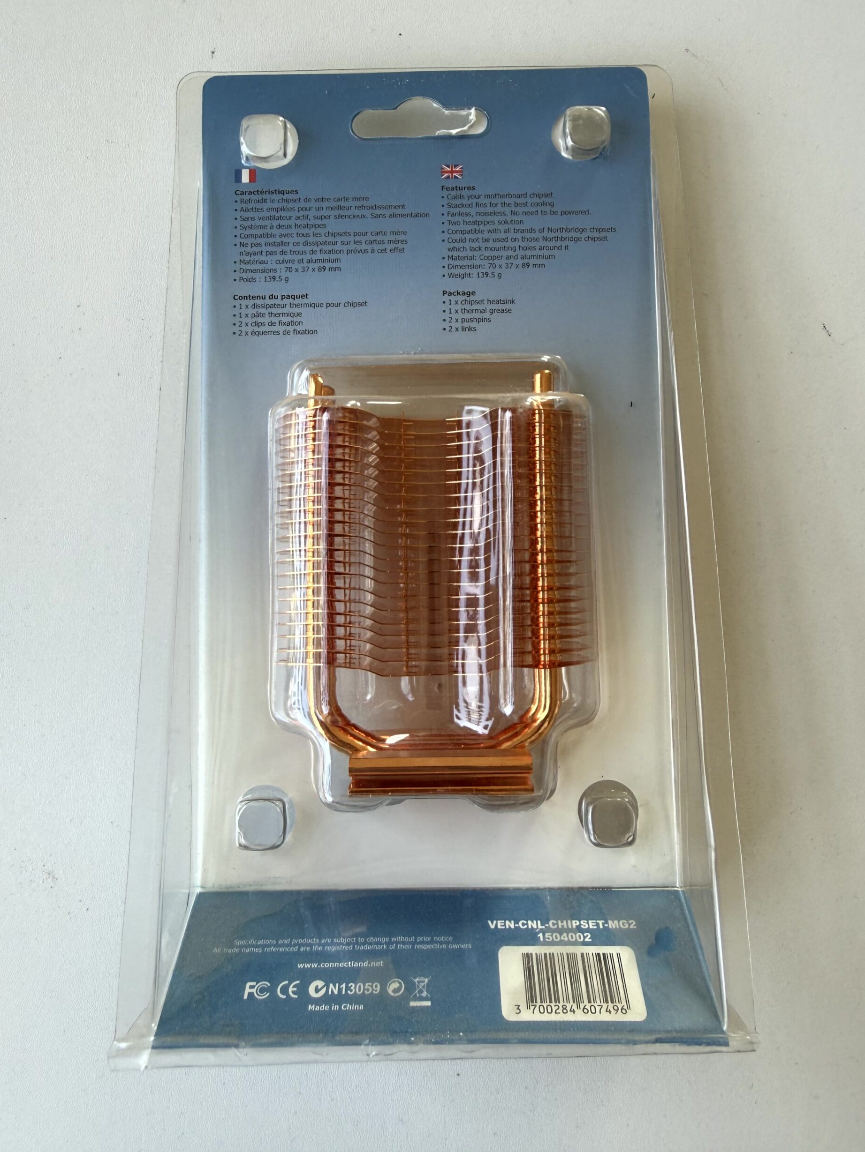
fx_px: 833
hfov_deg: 54.9
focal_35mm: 25
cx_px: 441
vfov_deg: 69.4
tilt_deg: -88.8
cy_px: 566
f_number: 2.2
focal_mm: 2.22
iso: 40
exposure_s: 1/99
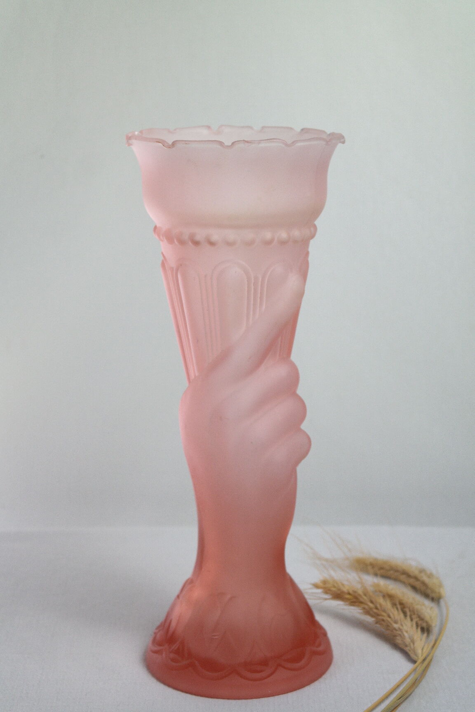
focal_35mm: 69
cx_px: 238
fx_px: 1366
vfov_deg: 29.2
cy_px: 356
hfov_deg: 19.7
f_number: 5.6
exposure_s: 1/80
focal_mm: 45
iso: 400
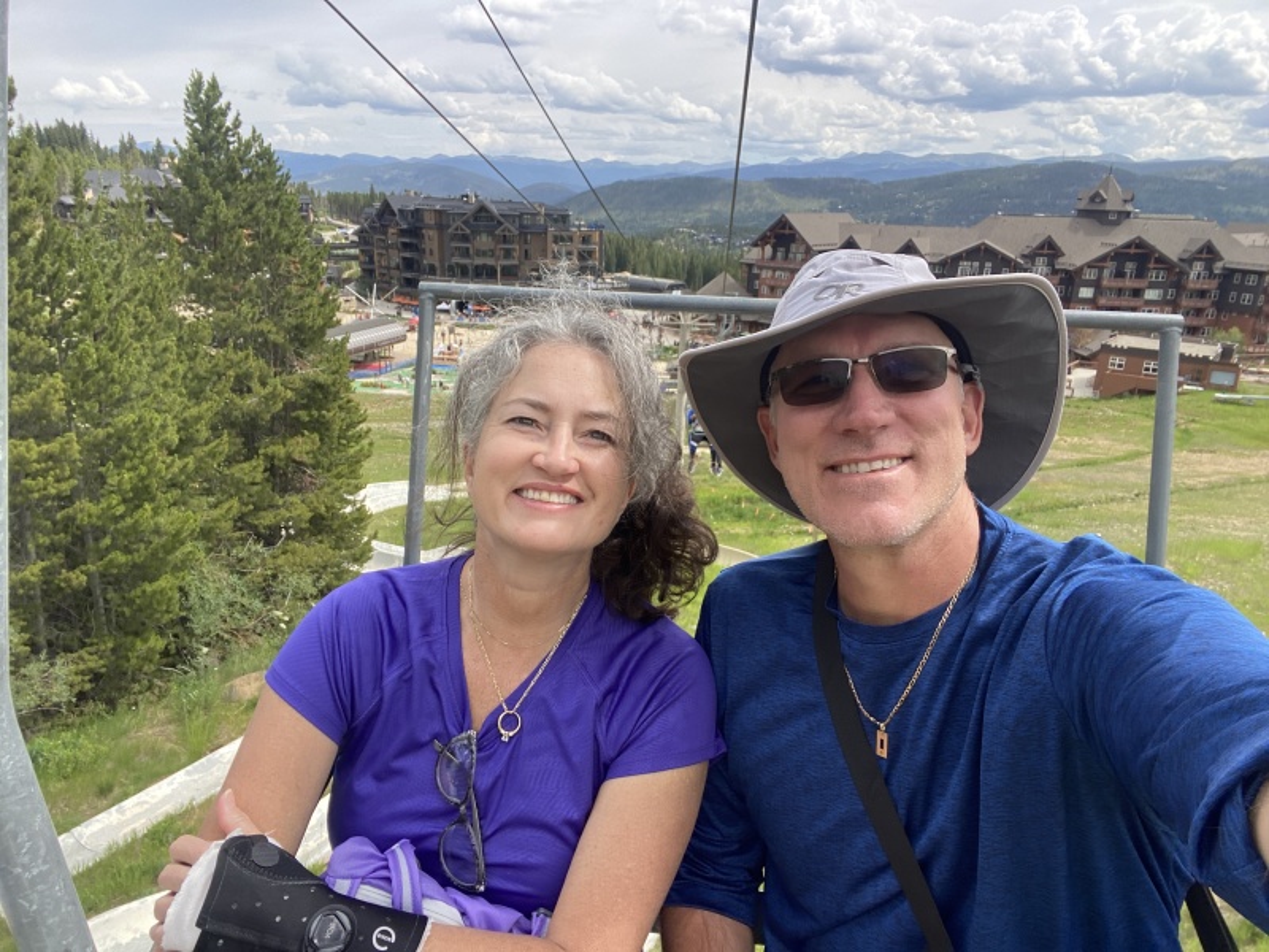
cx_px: 634
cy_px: 476
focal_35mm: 23
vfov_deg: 58.9
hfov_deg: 73.9
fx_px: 843
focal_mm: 2.71
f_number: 2.2
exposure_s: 1/368
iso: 25
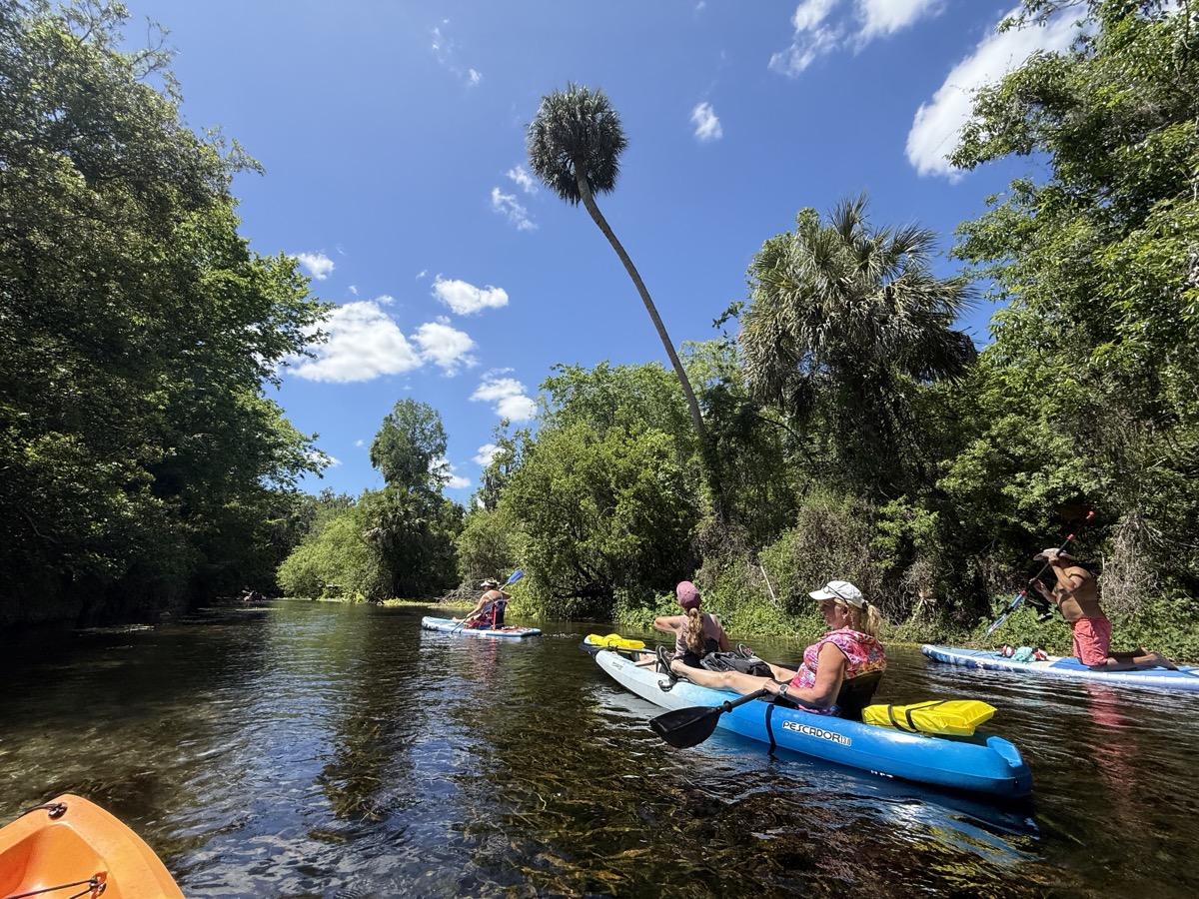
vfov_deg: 85.7
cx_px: 600
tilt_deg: +18.0
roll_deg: -0.7
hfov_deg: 102.1
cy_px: 450
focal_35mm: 14
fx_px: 485
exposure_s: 1/1745
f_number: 2.2
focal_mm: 2.22
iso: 64
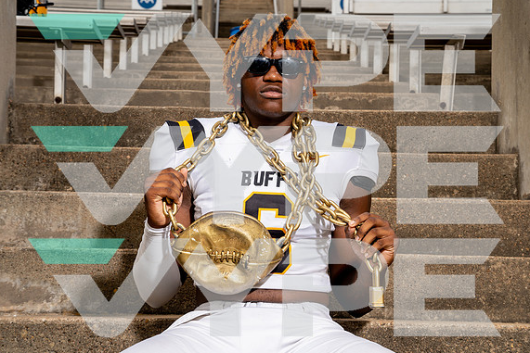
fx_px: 972
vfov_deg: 20.6
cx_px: 267
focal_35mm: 66
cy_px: 176
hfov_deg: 30.5
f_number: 8
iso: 100
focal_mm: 65
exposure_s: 1/250
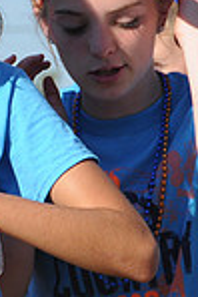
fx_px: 5078
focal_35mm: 617
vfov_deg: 3.3
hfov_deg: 2.2
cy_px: 57
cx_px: -342
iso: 400
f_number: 8
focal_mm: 105
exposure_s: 1/1000
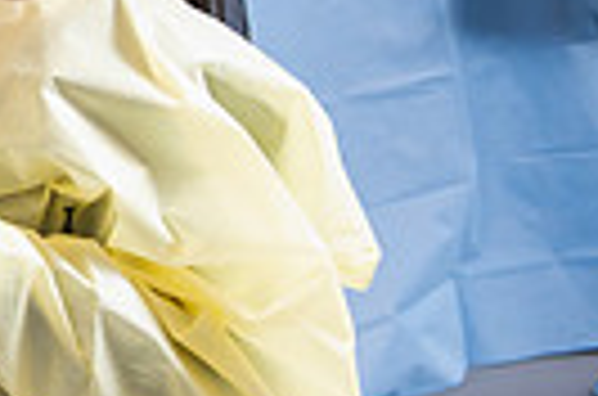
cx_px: -517
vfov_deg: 7.7
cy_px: -182
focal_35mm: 175
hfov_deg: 10.9
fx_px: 2900
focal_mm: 40
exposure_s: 1/160
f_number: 4
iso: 500
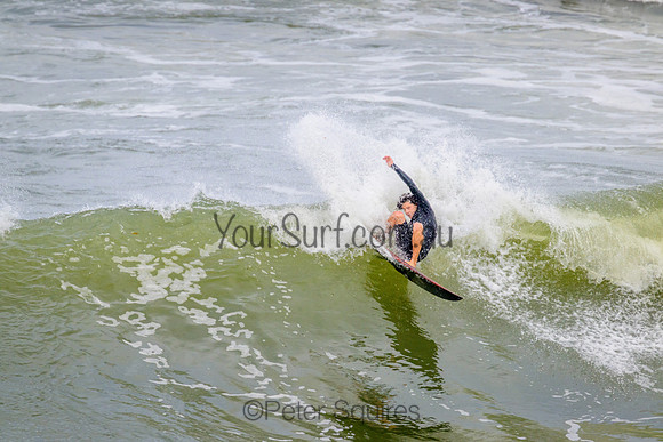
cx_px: 332
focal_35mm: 800
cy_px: 221
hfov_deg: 2.6
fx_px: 14736
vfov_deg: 1.7
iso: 1000
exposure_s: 1/2000
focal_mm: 800
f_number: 11
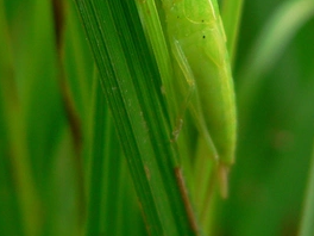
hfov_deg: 10.7
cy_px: -13
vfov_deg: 8.0
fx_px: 1669
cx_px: 161
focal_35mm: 184
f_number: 2.8
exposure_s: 1/40
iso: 100
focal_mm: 12.7
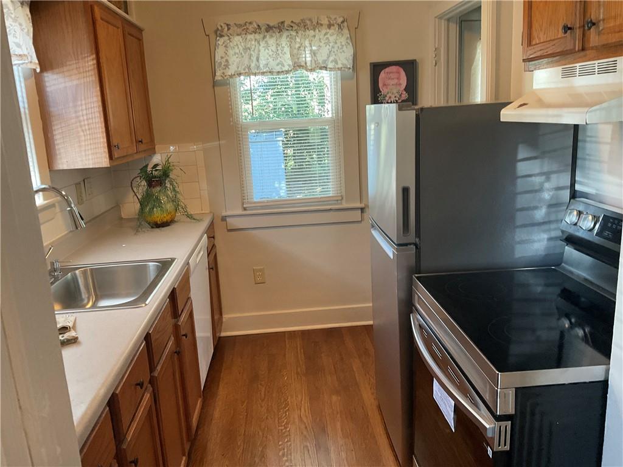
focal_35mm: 29
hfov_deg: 61.7
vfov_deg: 48.2
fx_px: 522
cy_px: 234
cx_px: 312
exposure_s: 1/60
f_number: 1.8
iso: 125
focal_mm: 3
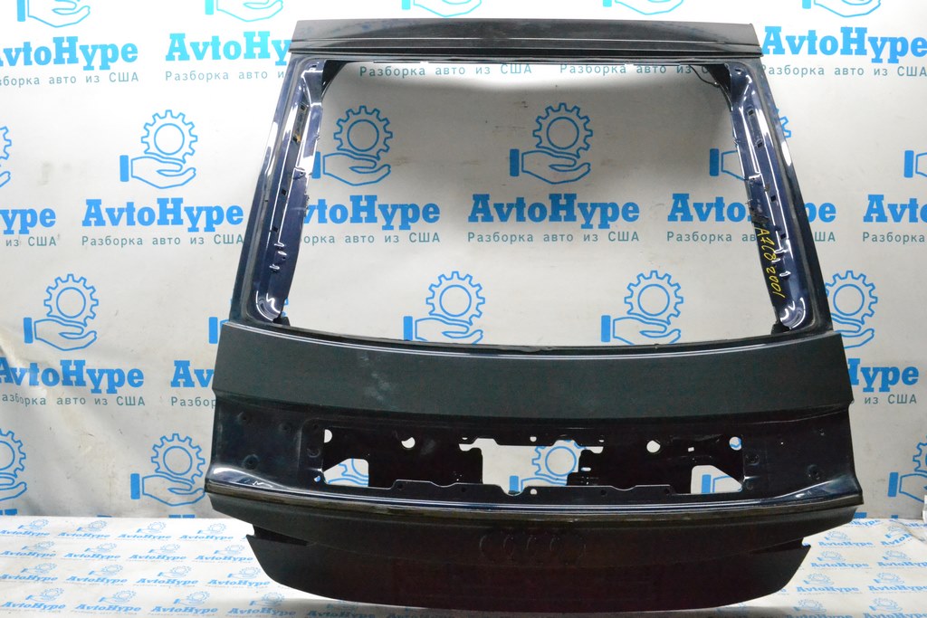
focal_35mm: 30
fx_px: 773
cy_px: 309
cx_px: 464
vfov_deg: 43.6
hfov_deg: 61.9
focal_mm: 20
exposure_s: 1/125
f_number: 10
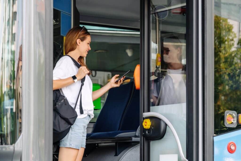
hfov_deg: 14.8
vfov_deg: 9.9
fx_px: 931
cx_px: 120
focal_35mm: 139
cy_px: 80
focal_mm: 139
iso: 800
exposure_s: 1/250
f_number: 6.3
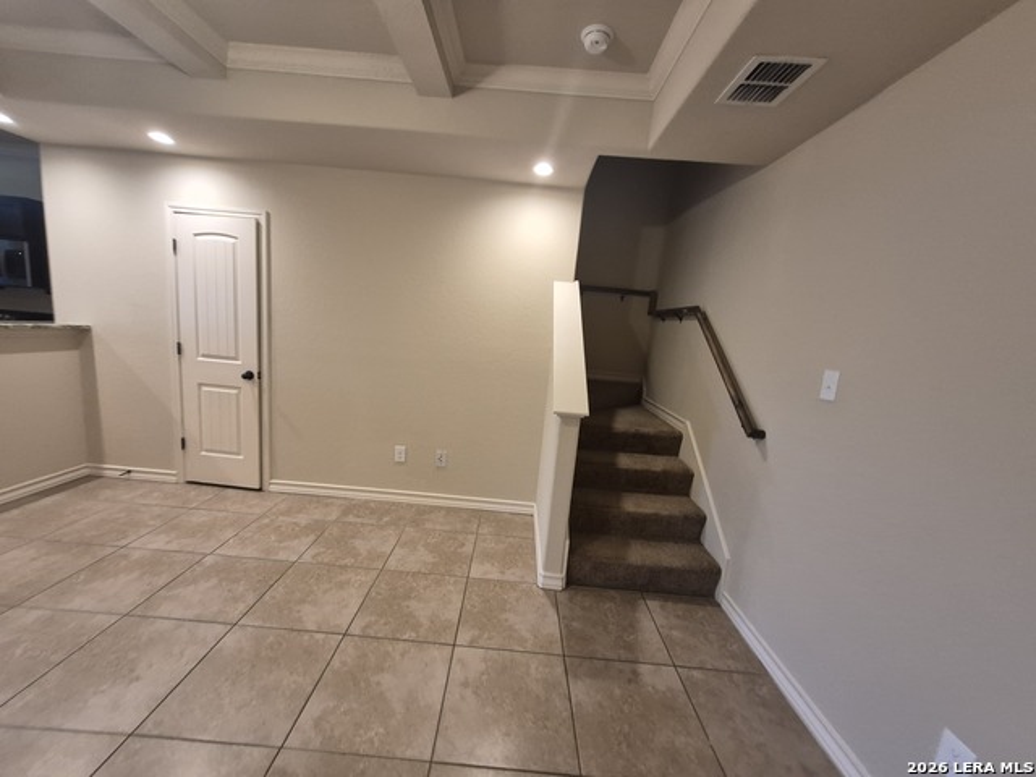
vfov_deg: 89.9
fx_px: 389
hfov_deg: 106.2
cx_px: 518
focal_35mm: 13
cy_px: 388
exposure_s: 1/60
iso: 250
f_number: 2.2
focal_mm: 1.74
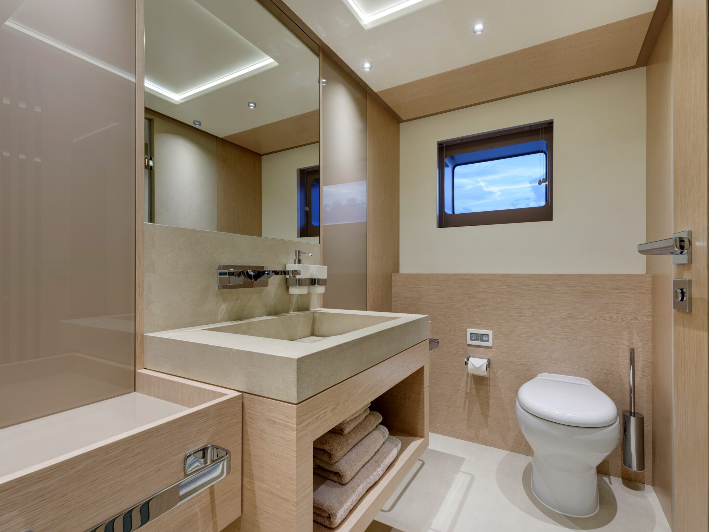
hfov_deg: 94.4
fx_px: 328
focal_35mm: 16
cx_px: 379
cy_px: 276
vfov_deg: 78.1
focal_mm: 14
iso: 100
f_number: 11
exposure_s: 1/1.67
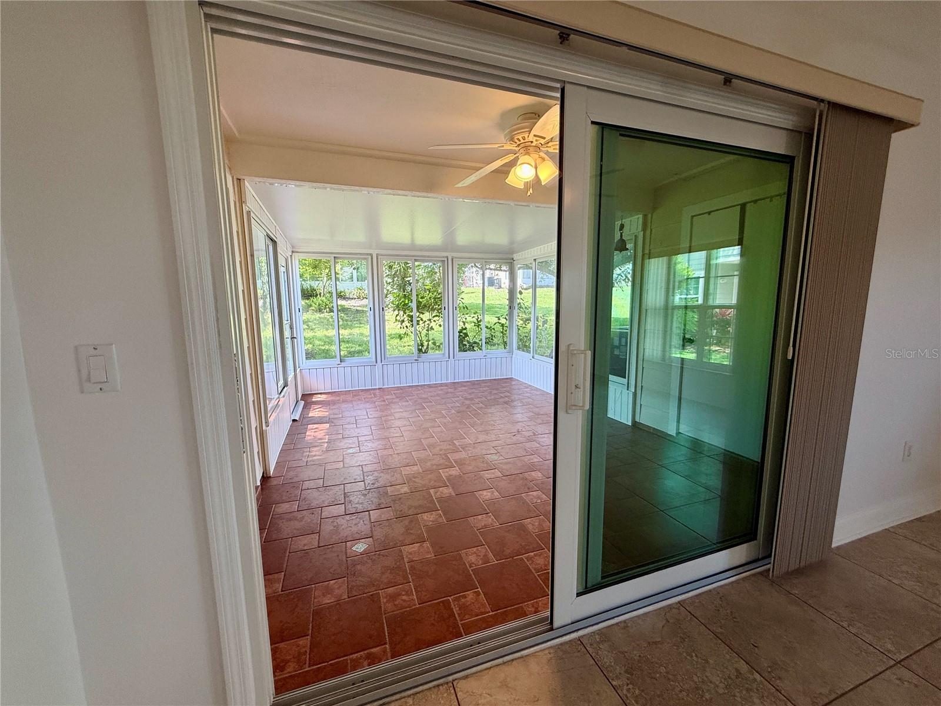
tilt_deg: -8.5
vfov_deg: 85.7
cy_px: 353
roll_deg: +1.2
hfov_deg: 102.1
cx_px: 470
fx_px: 381
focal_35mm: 14
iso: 100
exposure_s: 1/120
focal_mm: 2.22
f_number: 2.2
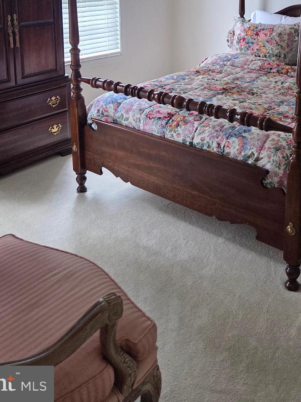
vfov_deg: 43.4
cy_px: 53
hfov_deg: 35.6
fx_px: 464
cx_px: 202
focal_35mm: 40
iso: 200
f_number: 1.8
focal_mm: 5.4
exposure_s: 1/120
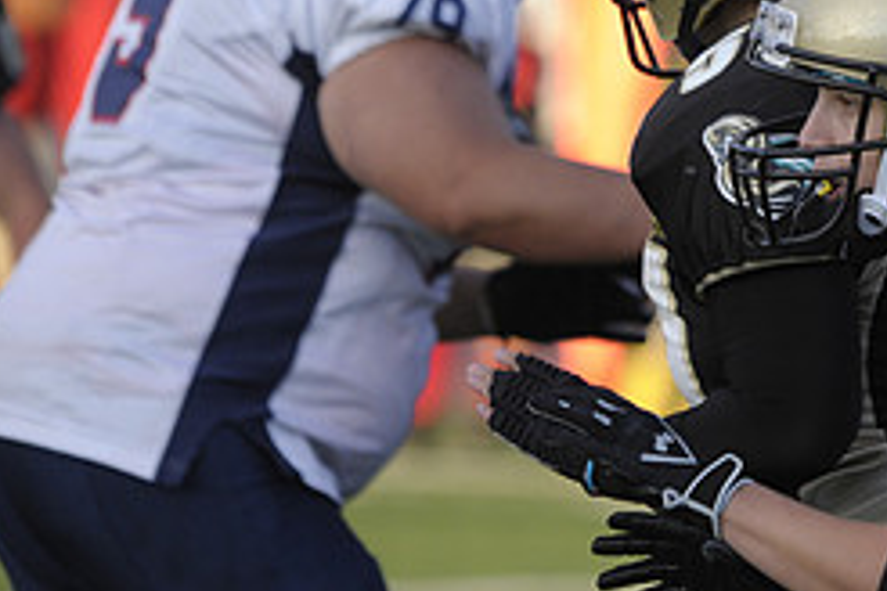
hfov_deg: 2.3
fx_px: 22050
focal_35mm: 895
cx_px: 826
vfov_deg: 1.5
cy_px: 220
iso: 1800
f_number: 6.3
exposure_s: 1/1000
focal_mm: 380
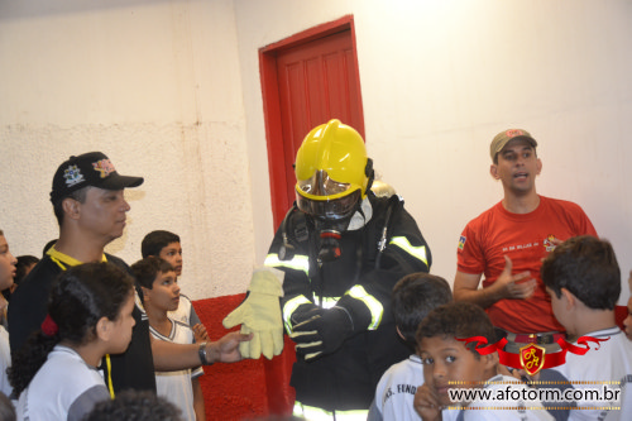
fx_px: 842
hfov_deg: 41.1
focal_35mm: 48
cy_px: 210
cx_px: 316
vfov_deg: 28.1
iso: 1600
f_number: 4.2
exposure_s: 1/60
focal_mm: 32
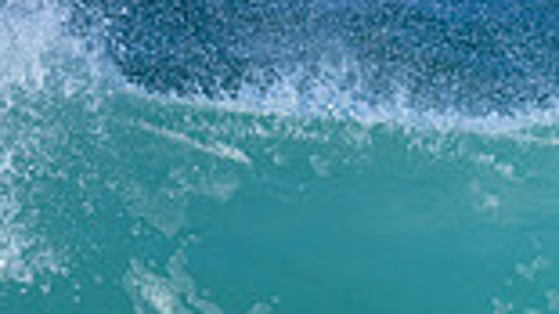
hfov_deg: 0.6
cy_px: 579
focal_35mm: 3490
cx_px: 890
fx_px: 51704
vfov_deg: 0.3
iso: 280
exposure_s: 1/2000
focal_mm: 800
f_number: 6.3
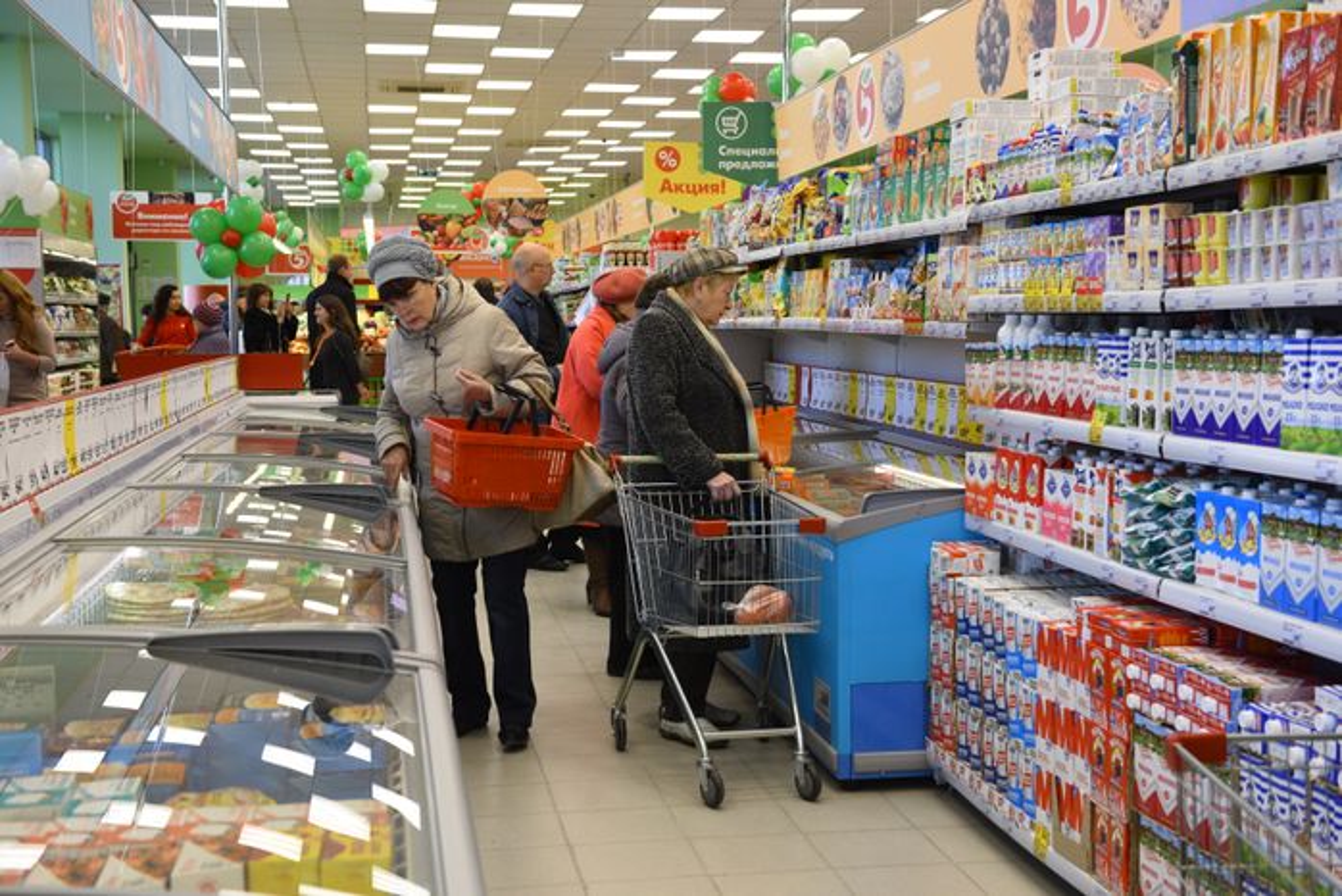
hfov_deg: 41.1
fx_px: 1790
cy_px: 448
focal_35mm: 48
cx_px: 671
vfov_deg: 28.1
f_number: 5
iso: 1600
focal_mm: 48
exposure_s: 1/250
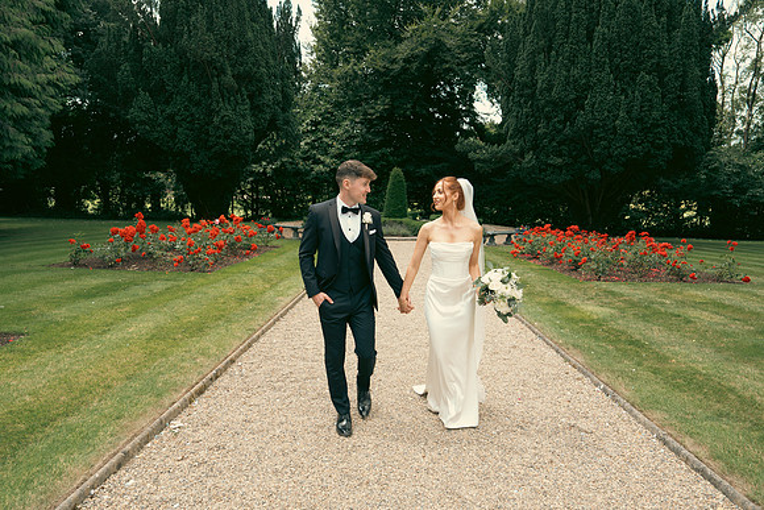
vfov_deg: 53.2
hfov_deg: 73.7
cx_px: 382
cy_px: 255
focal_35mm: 24
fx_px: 509
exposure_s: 1/160
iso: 50
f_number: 3.5
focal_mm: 24
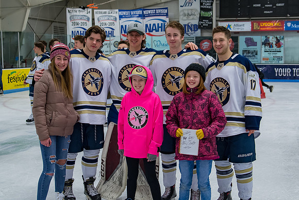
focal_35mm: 54
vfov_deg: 25.0
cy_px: 84
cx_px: 159
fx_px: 449
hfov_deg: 36.8
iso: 800
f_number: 4
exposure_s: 1/320
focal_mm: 31
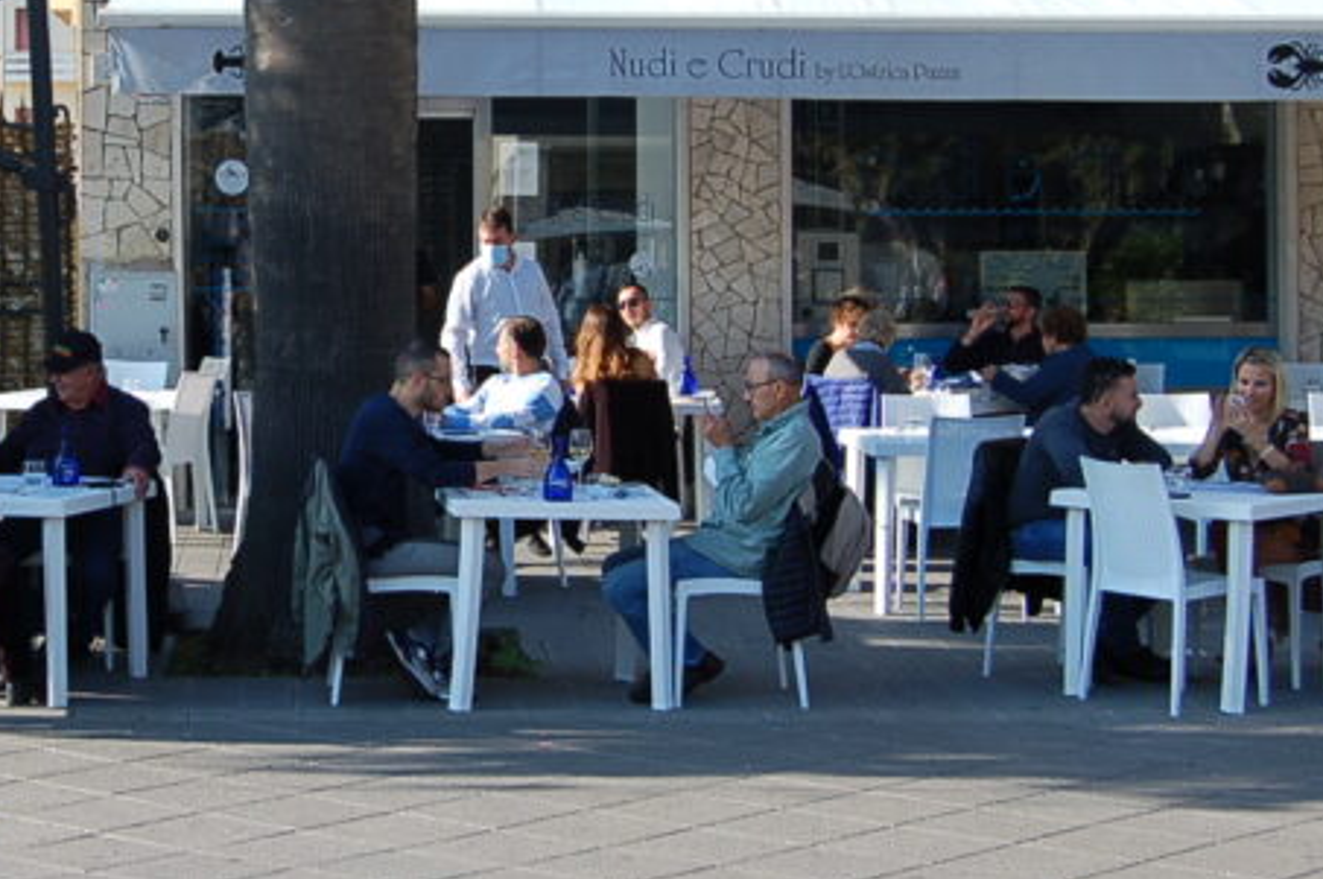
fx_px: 3304
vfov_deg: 15.1
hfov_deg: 22.3
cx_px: 228
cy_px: 200
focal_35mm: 90
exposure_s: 1/250
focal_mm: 32
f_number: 8
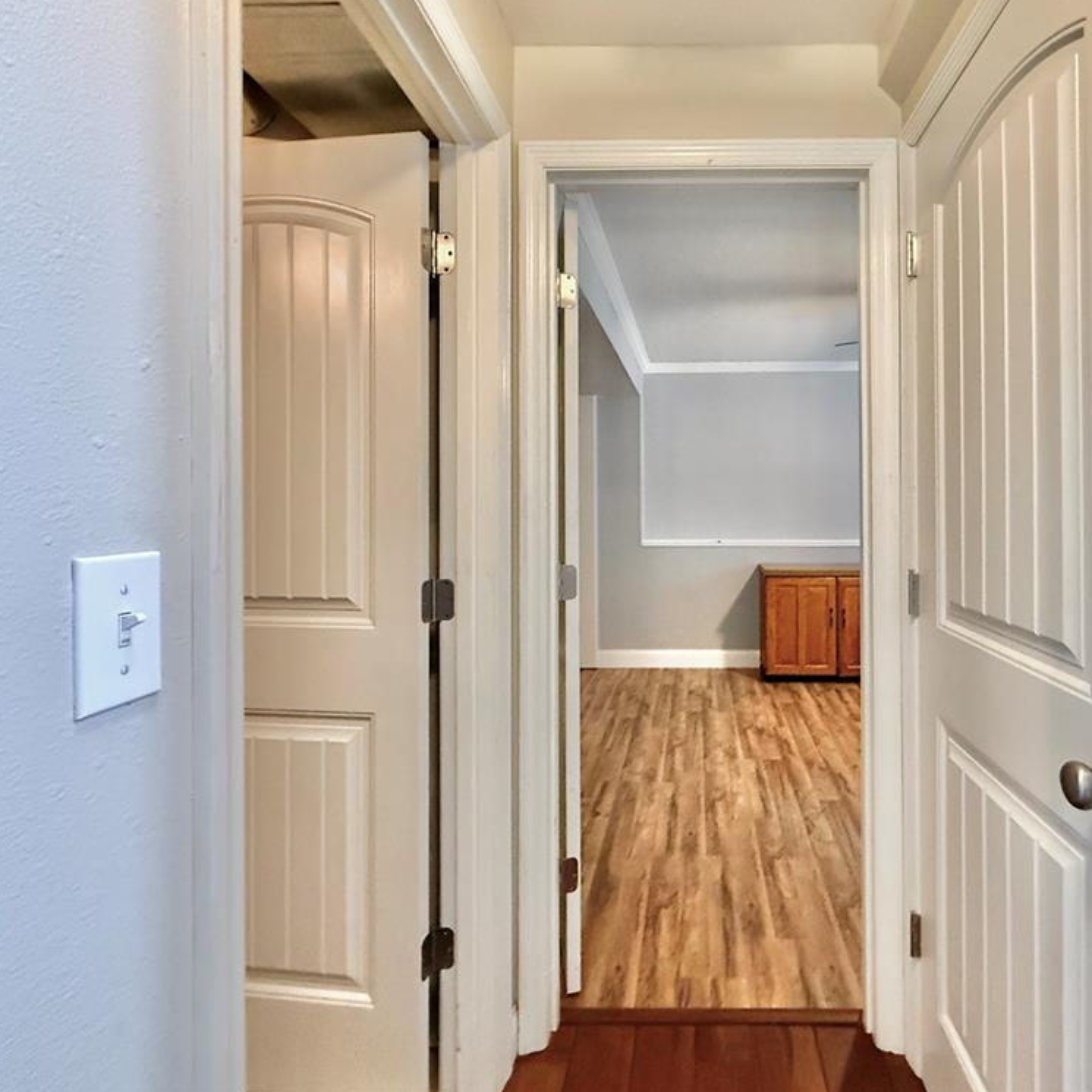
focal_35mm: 17
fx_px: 607
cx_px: 695
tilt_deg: -1.9
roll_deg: +0.5
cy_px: 532
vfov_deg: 84.0
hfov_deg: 82.1
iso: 800
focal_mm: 2.22
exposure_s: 1/60
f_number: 2.2
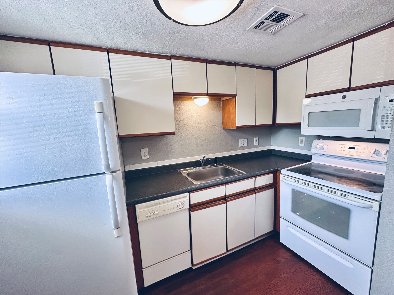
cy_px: 148
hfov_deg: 102.1
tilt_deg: -7.2
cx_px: 197
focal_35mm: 14
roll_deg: +3.2
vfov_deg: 85.7
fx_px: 159
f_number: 2.2
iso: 200
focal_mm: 2.22
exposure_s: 1/120
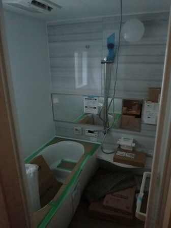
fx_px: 171
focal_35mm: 26
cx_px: 86
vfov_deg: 67.3
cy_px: 114
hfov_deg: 53.1
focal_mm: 4.7
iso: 800
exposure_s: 1/20
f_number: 2.8
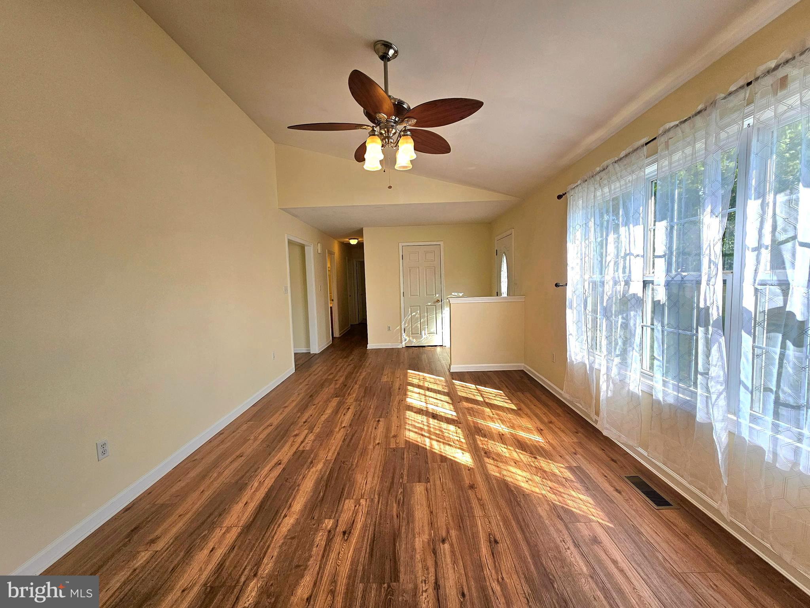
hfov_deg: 106.2
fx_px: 304
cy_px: 304
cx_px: 405
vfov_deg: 89.9
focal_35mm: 13
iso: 50
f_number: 2.2
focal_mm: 2.2
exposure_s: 1/345
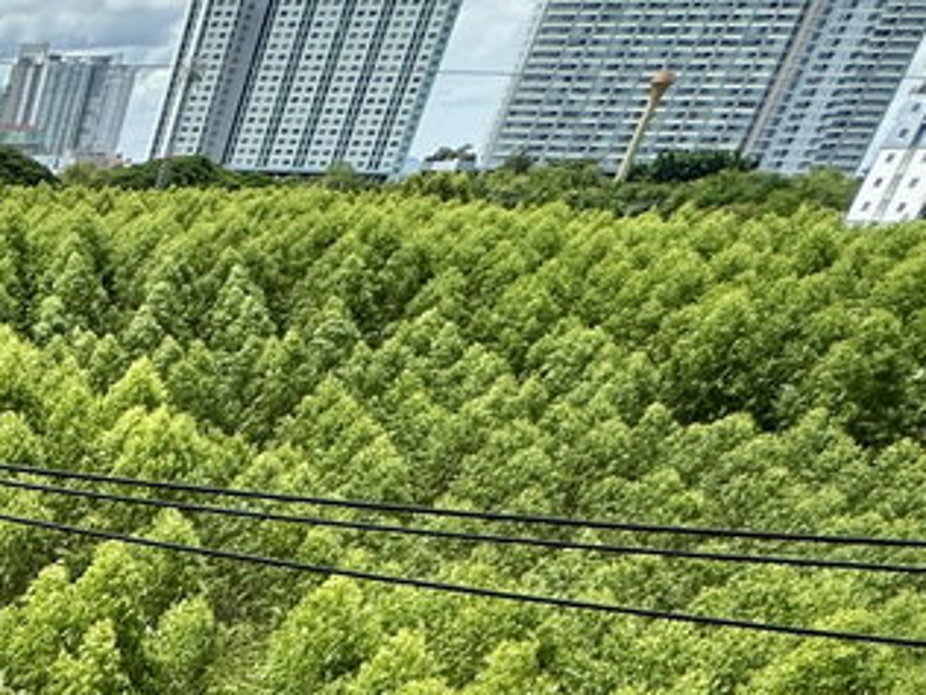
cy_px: 1009
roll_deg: -0.8
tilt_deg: -29.8
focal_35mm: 55
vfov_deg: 22.4
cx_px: -731
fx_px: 1471
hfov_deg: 22.0
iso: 40
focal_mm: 2.22
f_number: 2.2
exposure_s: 1/716
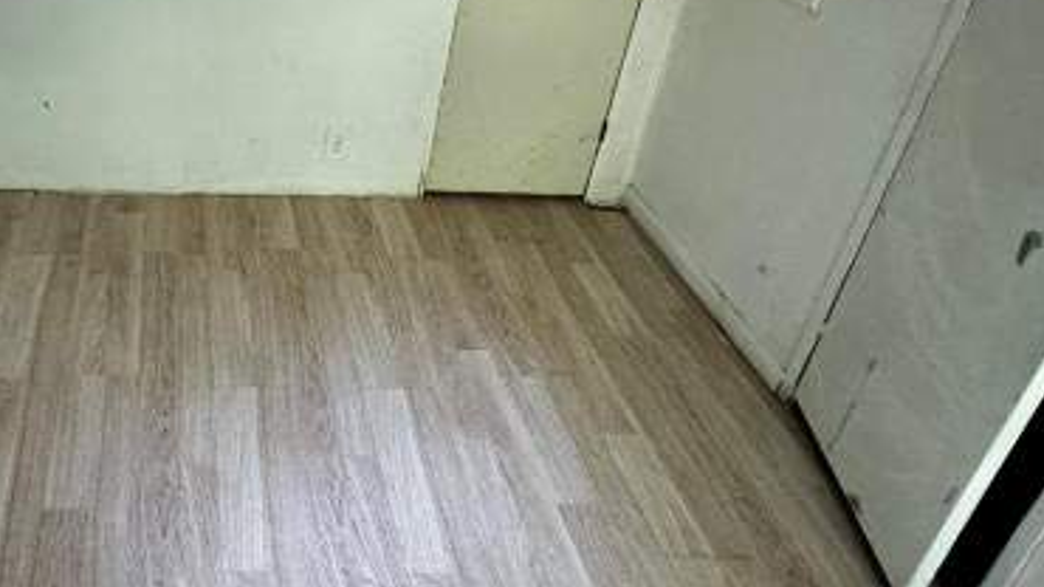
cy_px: 82
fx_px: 913
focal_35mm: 33
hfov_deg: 55.5
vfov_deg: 34.1
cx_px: 214
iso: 800
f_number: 2.2
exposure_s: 1/60
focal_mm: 2.22
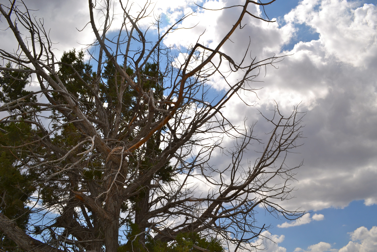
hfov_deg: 67.4
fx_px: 283
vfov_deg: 47.9
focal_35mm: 27
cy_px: 126
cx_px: 188
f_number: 13
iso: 100
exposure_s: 1/200
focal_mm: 18
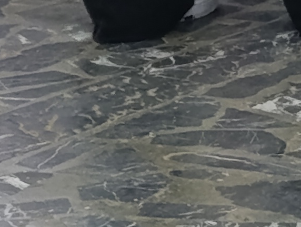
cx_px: 659
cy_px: -528
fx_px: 2857
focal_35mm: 328
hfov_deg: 5.8
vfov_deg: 4.3
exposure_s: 1/50
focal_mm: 6.14
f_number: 1.6
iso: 640
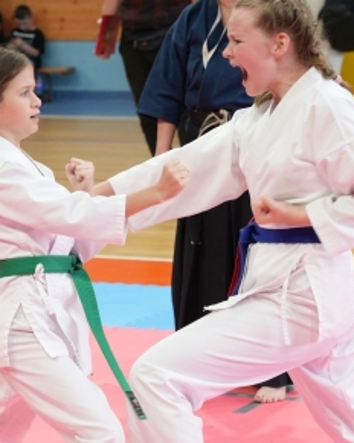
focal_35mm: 169
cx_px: 107
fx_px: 2213
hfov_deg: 9.1
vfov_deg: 11.4
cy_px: 348
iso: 800
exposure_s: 1/50
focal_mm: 87
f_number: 6.3
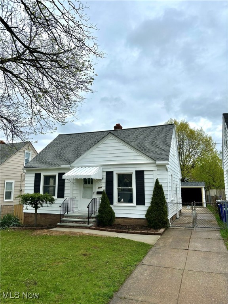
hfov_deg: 53.1
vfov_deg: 67.3
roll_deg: -0.1
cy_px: 152
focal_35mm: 26
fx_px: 228
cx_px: 114
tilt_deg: +8.7
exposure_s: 1/3788
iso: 50
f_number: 1.6
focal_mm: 5.96
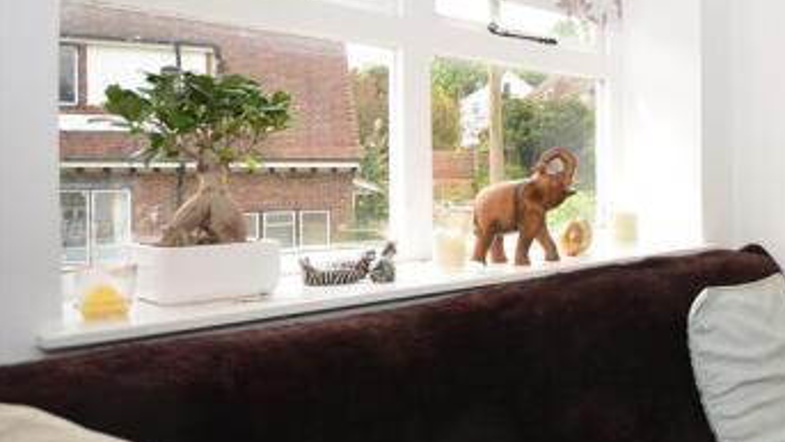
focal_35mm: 36
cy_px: 167
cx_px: 744
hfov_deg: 47.9
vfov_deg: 32.7
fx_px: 749
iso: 200
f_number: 5.6
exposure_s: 1/160
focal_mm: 12
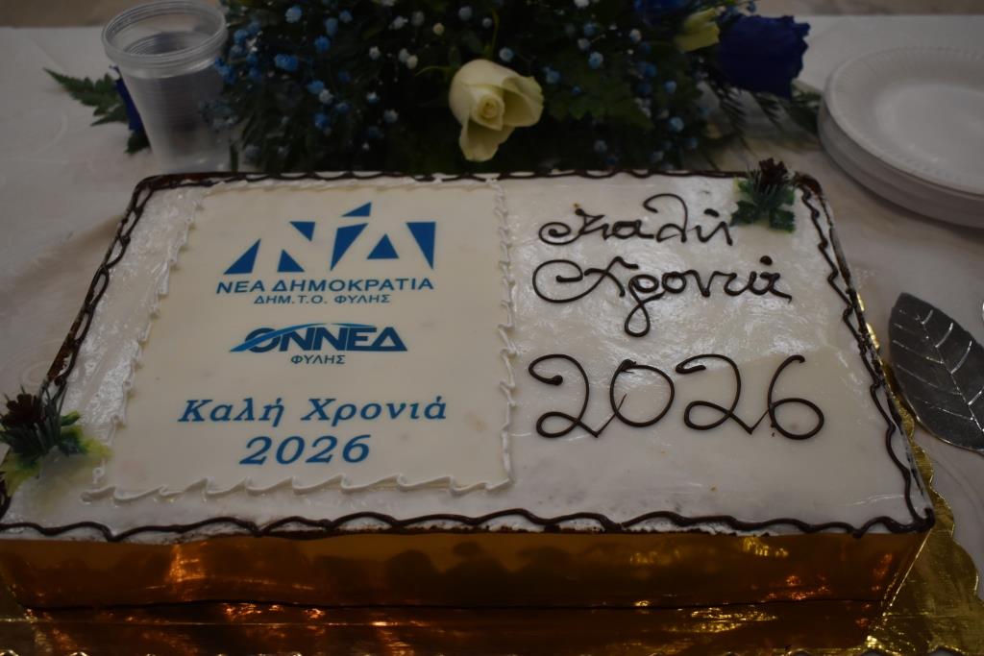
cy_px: 328
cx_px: 492
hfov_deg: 53.1
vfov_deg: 36.9
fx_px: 984
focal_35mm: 36
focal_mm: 24
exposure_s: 1/250
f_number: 3.8
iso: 800
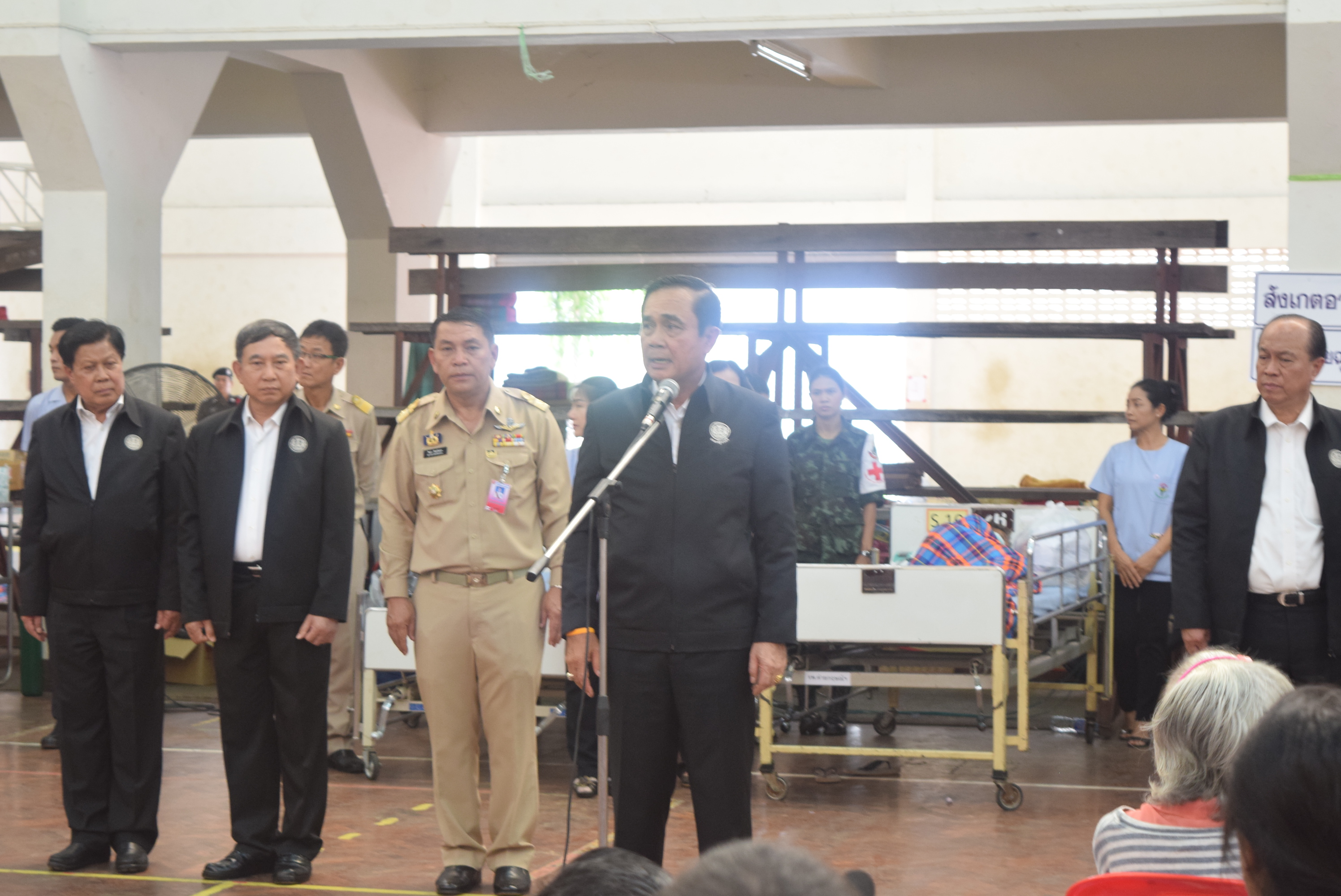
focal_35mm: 78
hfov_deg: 26.0
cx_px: 670
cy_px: 448
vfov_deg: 17.5
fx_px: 2908
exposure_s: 1/10
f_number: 5.6
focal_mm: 52
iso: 800
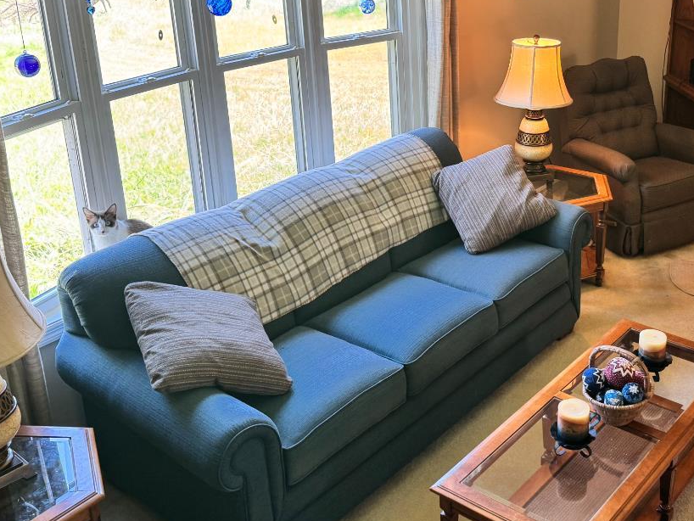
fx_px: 882
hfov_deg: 42.2
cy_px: 168
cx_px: 479
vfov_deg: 32.6
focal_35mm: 44
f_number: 1.78
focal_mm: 6.76
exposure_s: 1/60
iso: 100
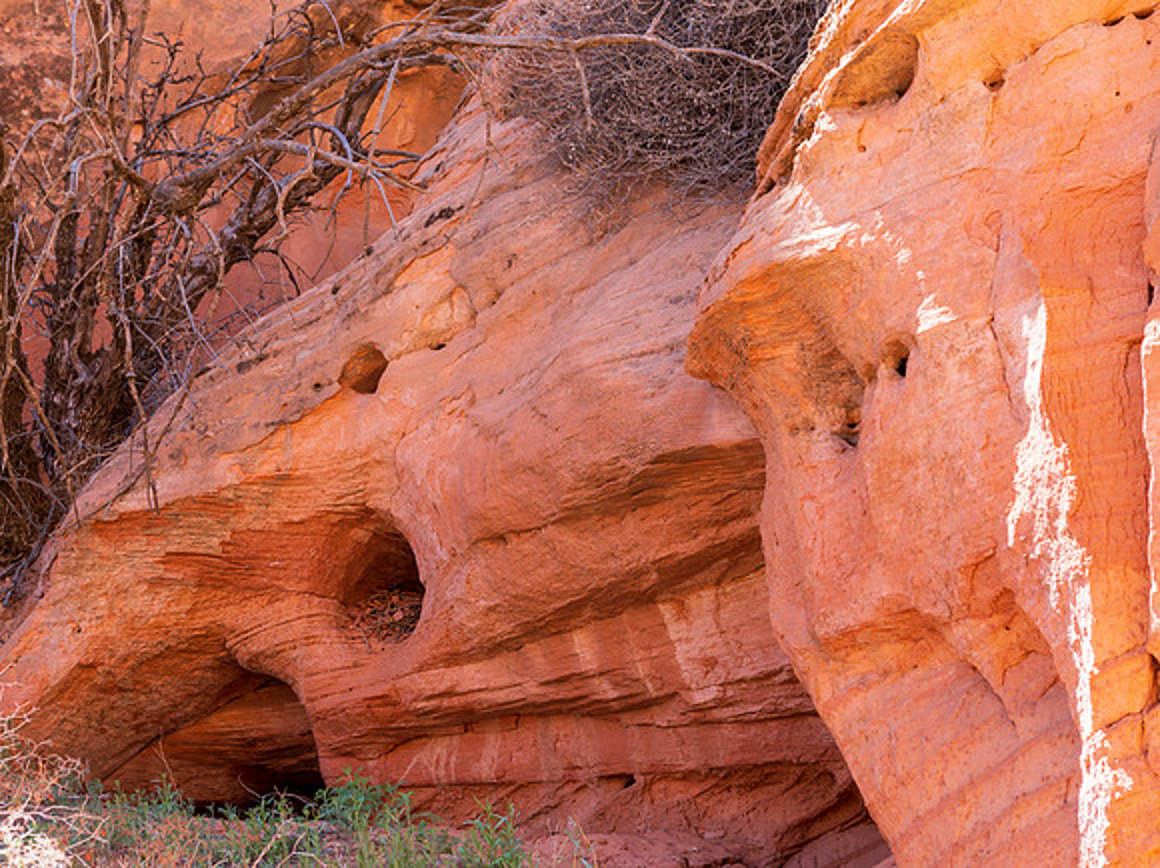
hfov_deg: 26.4
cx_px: 443
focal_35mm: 74
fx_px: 2468
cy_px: 478
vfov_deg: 19.9
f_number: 8
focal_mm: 62
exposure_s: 1/160
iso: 360
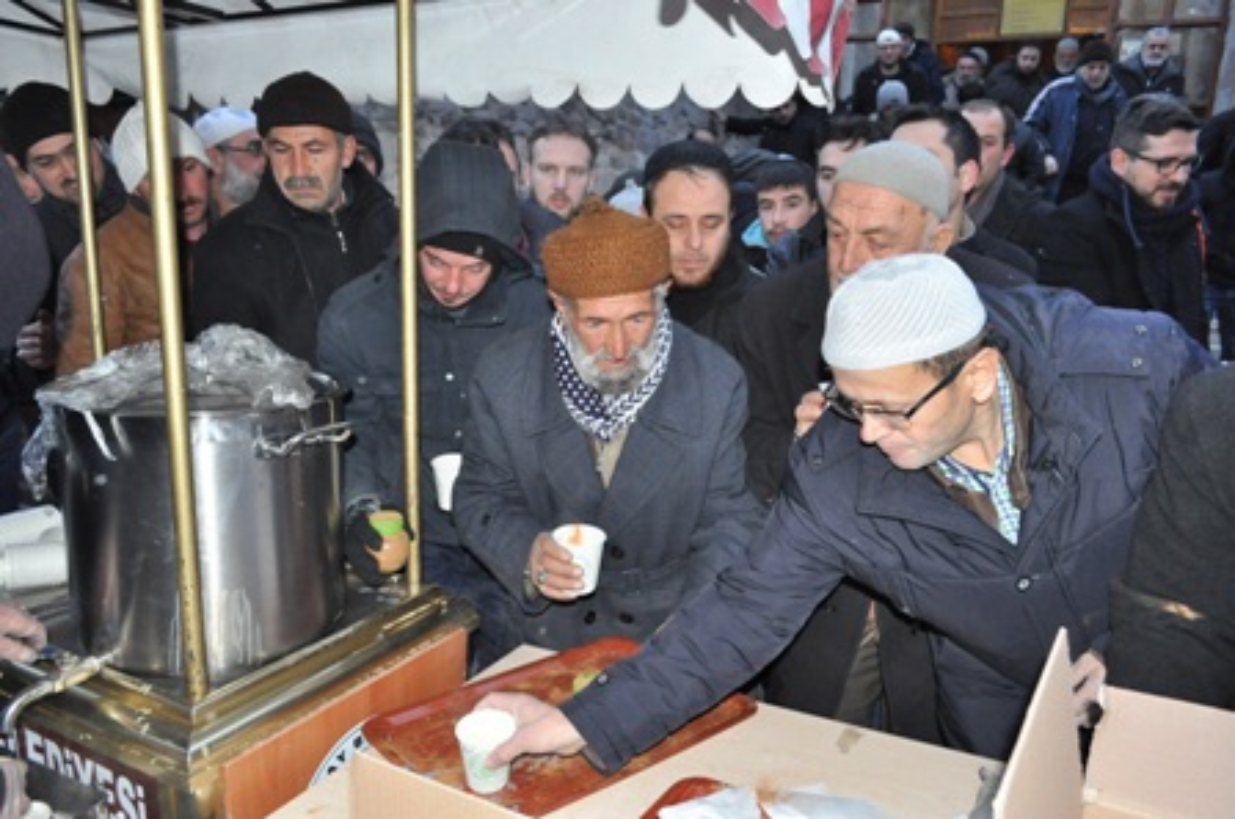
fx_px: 925
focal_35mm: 27
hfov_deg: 67.5
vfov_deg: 47.8
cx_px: 618
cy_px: 410
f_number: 5
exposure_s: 1/100
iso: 1600
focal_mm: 18
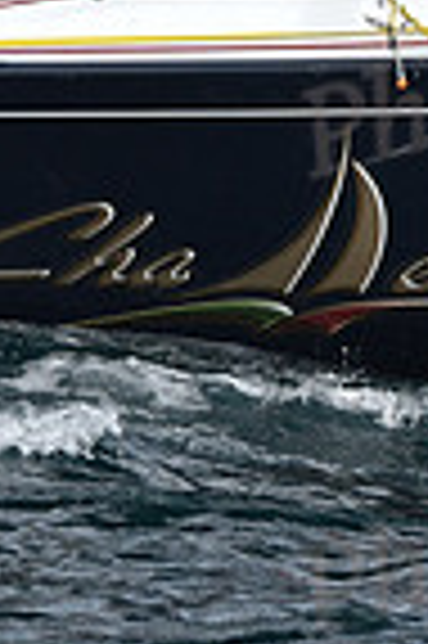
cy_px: -110
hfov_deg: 3.9
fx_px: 6256
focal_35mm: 350
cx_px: 72
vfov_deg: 5.9
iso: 250
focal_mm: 86
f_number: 6.3
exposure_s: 1/800
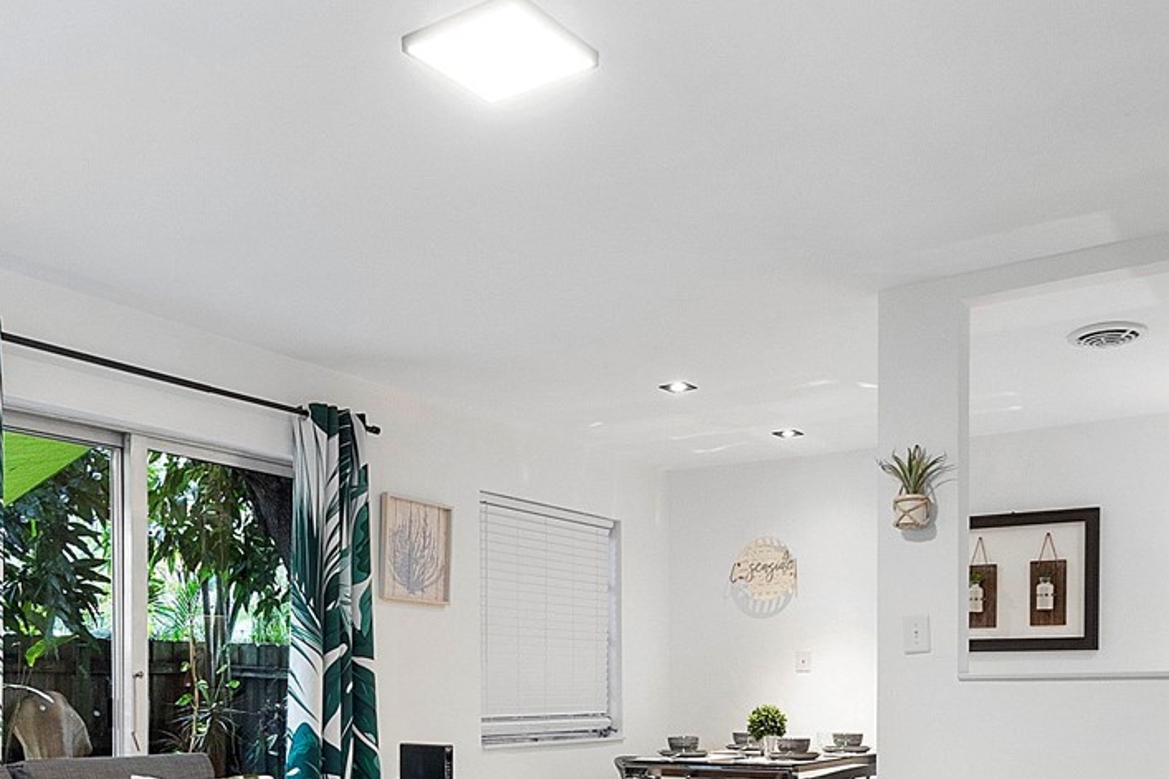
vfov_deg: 34.7
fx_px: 1169
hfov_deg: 53.1
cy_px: 708
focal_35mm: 36
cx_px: 570
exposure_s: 1/2.5
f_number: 8
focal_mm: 10
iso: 250
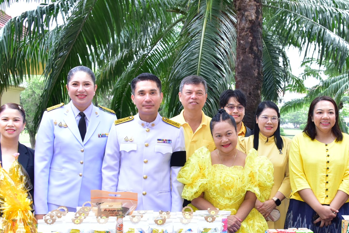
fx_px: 572
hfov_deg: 33.3
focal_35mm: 59
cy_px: 145
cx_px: 260
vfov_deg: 23.0
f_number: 5.6
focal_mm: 34
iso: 1000
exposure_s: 1/200
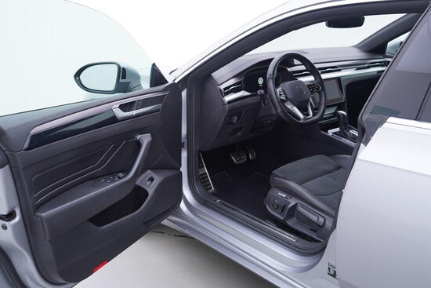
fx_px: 431
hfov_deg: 53.1
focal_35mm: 36
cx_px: 216
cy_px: 144
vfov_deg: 36.9
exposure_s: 1/50
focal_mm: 24
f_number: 3.2
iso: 125
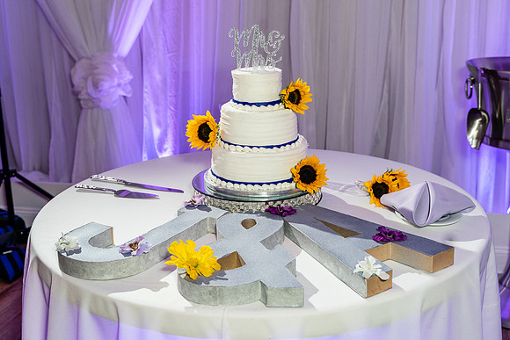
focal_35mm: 44
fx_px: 622
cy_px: 139
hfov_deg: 44.6
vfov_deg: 30.5
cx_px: 243
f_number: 4.5
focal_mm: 36
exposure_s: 1/125
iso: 400
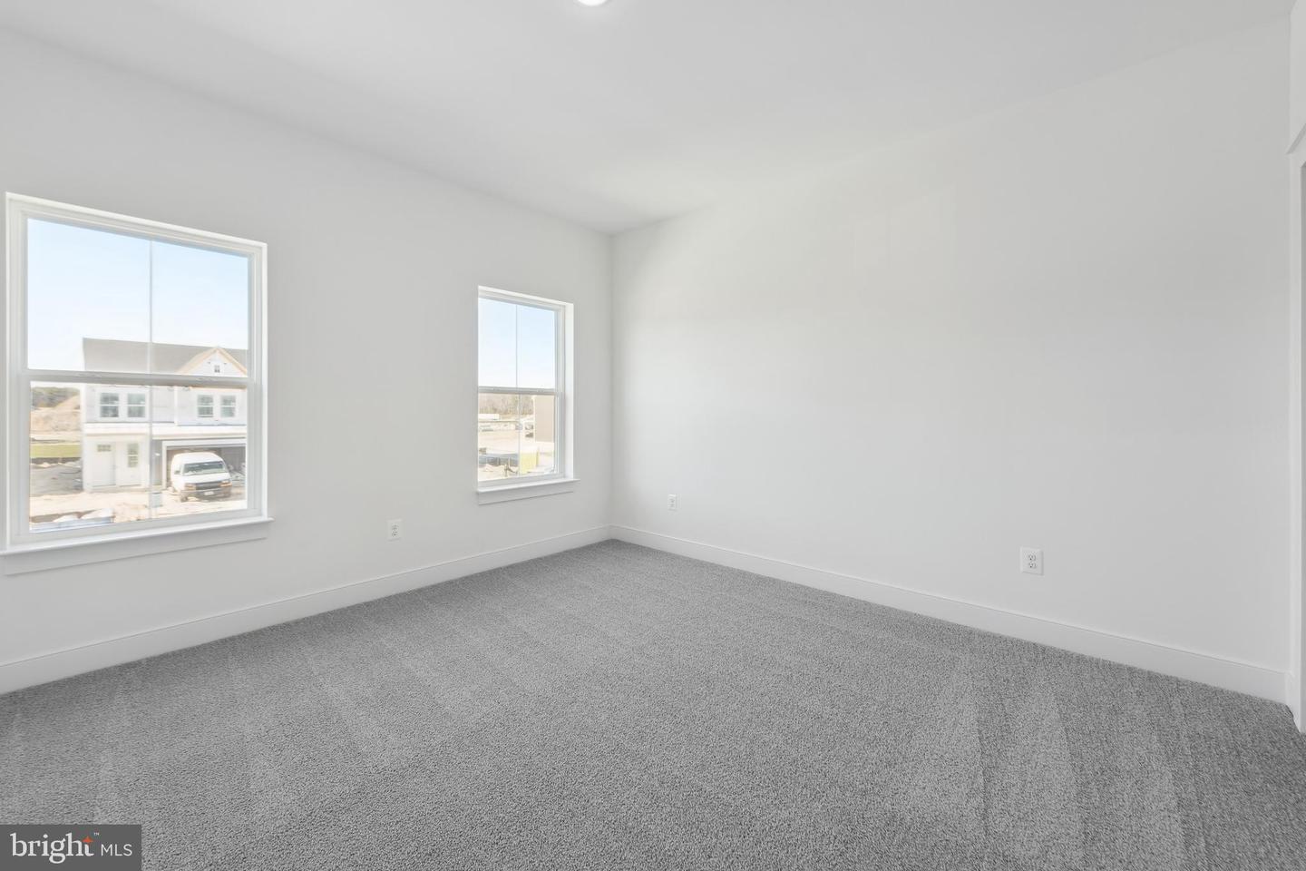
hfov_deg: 104.3
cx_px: 653
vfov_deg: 81.2
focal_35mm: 14
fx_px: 508
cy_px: 436
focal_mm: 14
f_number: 8
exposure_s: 1/8
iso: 64
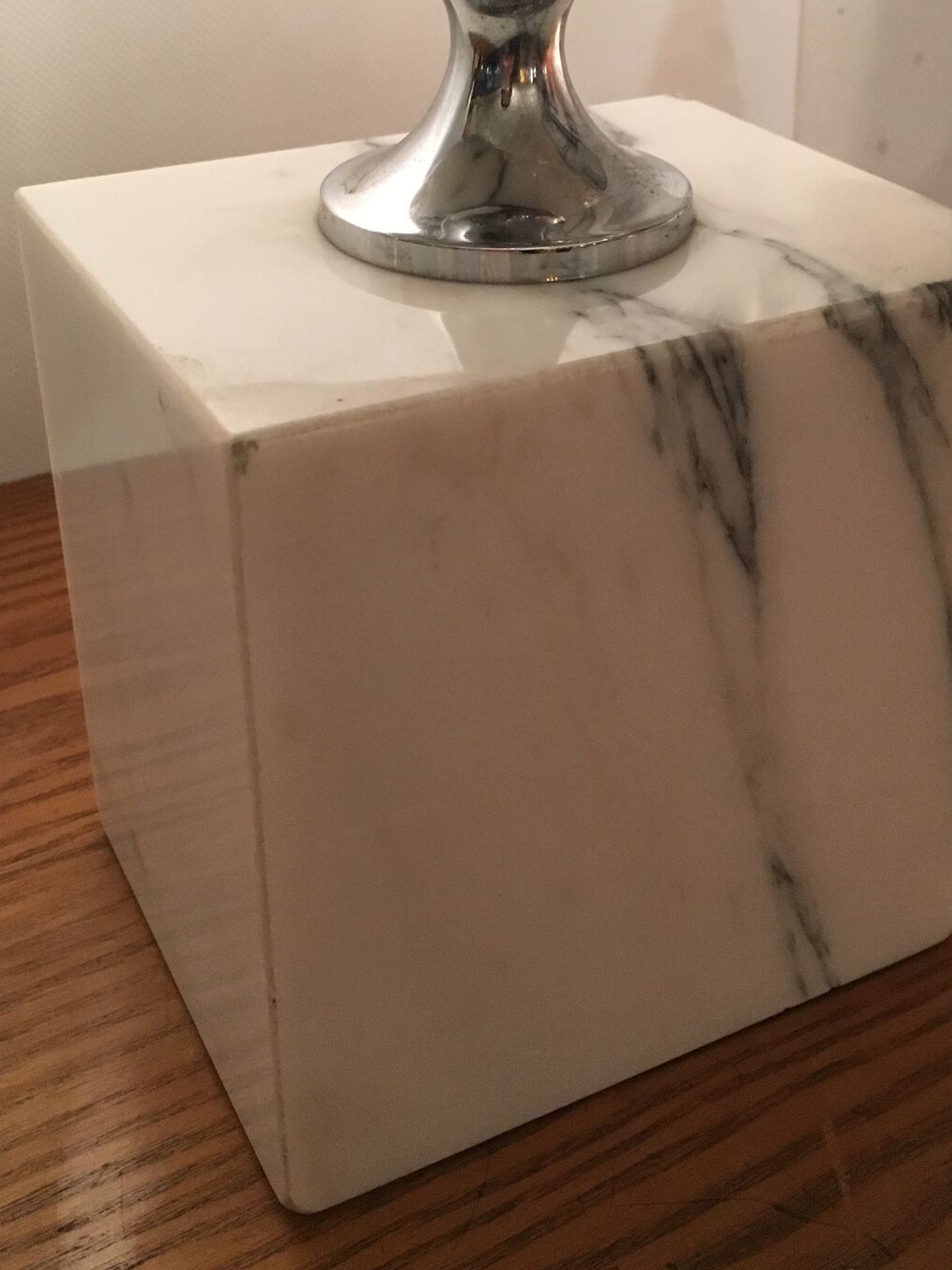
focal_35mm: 43
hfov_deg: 33.6
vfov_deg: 43.3
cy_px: 437
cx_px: 490
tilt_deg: -28.9
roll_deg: -1.1
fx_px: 1577
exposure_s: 1/25
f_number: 2.2
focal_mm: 4.15
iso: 200
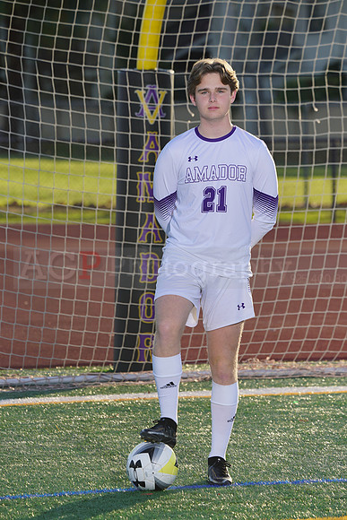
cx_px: 174
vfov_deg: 7.5
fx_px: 3959
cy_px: 260
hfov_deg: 5.0
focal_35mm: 274
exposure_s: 1/200
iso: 100
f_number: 8
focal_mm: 274
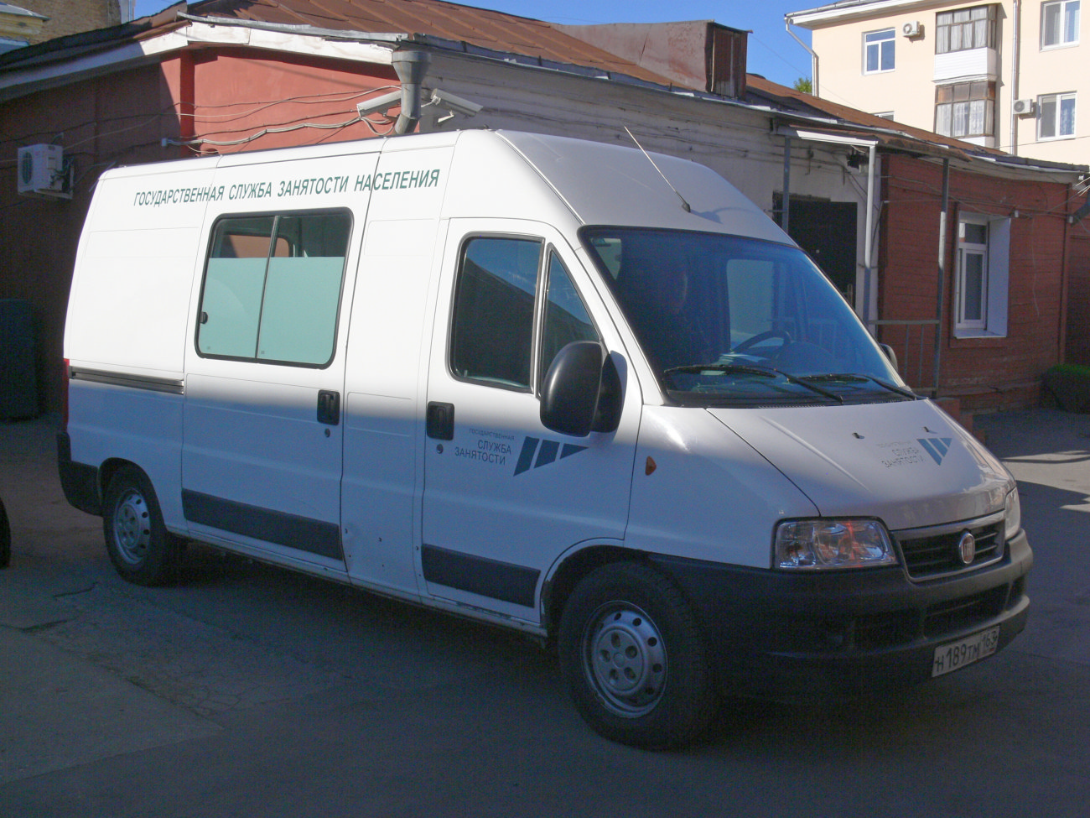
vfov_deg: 34.3
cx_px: 545
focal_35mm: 42
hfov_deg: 44.8
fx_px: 1323
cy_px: 409
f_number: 6.3
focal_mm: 8.9
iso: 100
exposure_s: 1/640
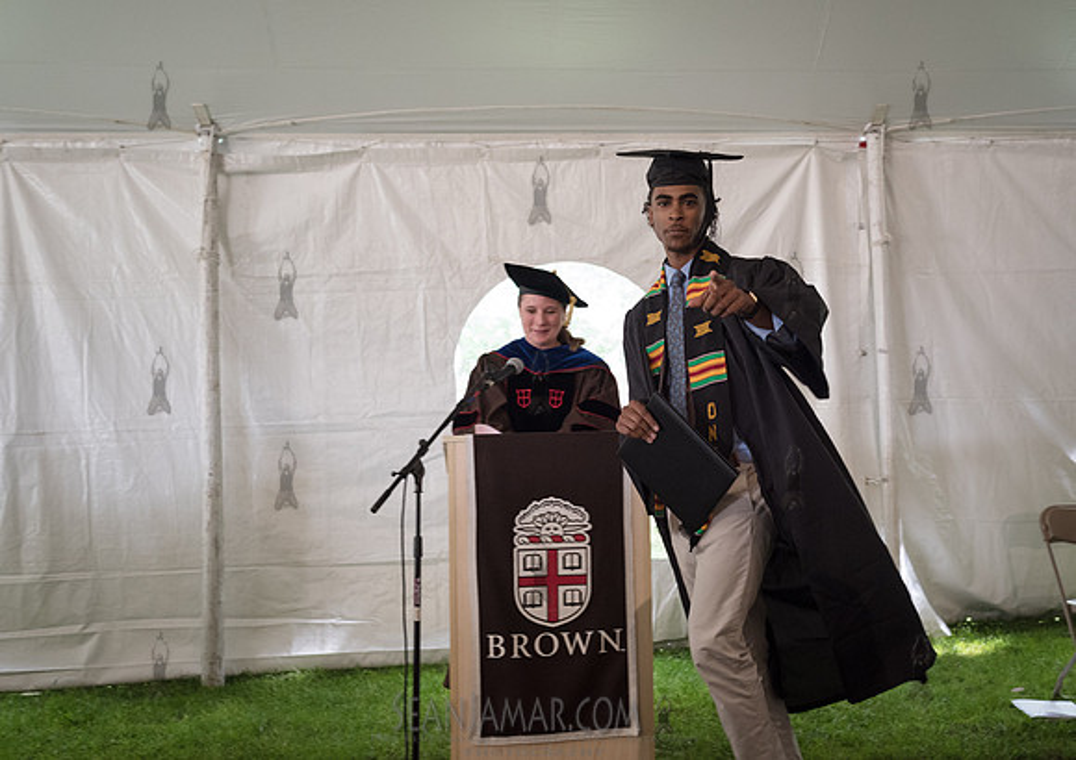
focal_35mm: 44
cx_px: 679
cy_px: 363
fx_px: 1342
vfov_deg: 31.6
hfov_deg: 43.3
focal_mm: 35
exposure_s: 1/160
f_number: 4.5
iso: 2000
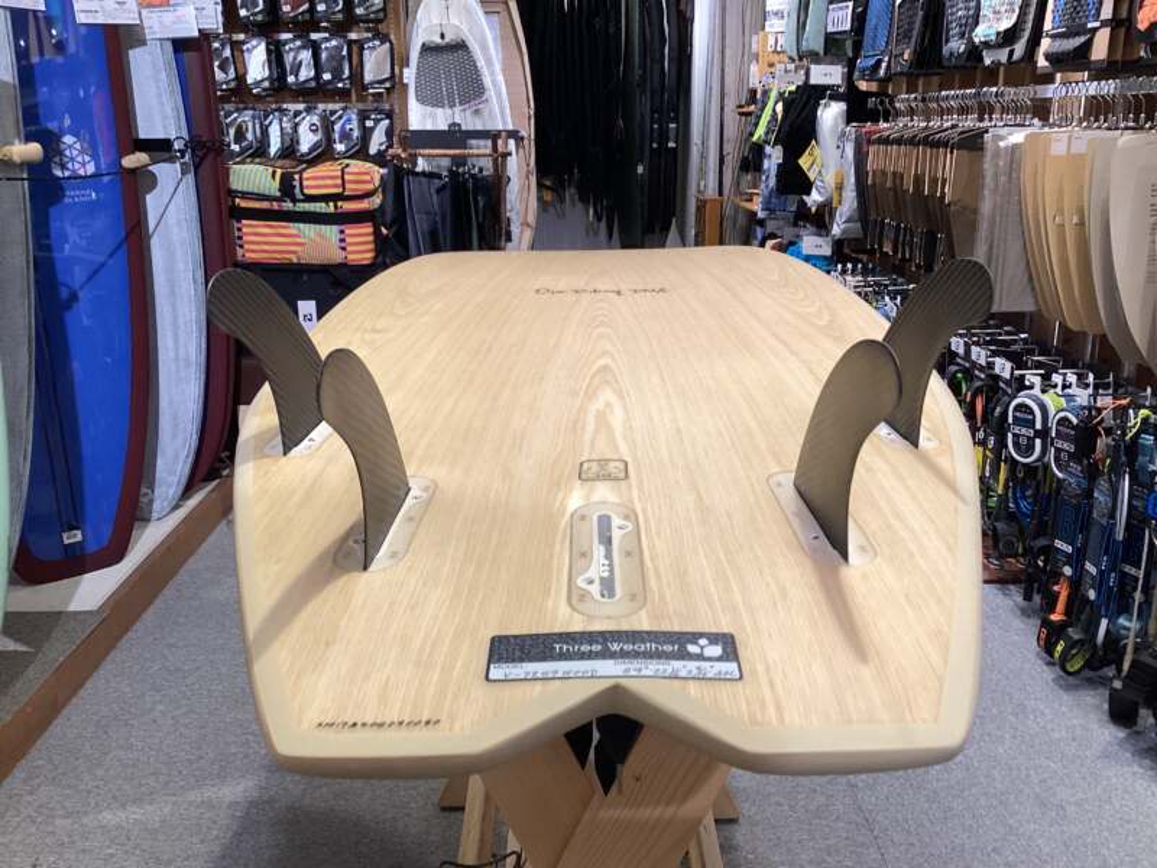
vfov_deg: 45.4
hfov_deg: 58.4
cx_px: 578
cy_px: 434
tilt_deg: -17.2
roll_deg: +0.7
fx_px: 1036
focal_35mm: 31
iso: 80
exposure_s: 1/60
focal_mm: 3.3
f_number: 2.4
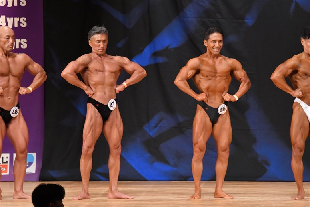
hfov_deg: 7.2
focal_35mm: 285
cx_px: 155
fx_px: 2453
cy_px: 104
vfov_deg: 4.8
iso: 5600
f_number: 5.6
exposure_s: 1/400
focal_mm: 190
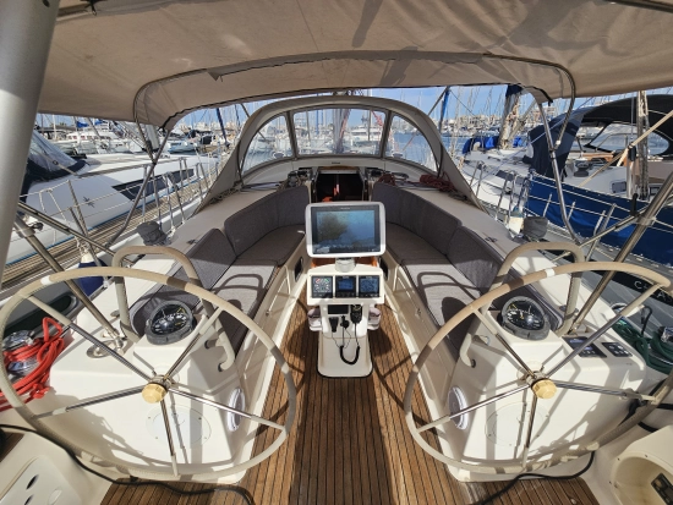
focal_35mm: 13
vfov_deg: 90.0
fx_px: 253
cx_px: 336
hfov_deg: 106.2
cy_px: 252
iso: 50
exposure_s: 1/3381
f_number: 2.2
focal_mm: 2.2
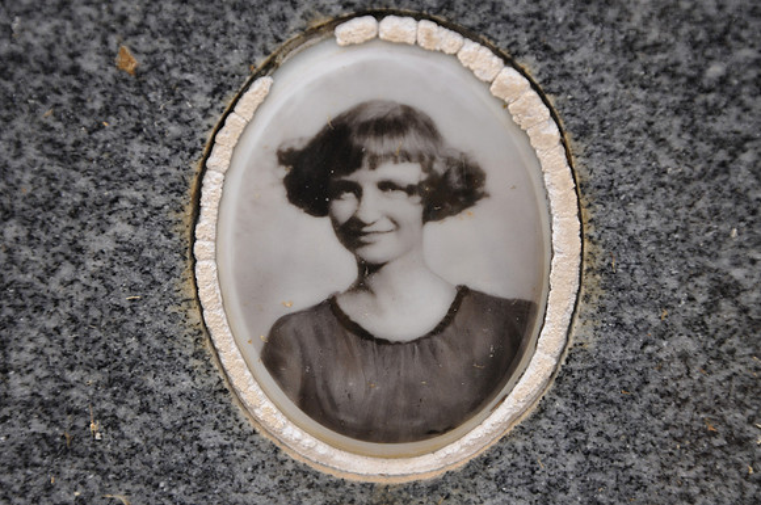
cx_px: 380
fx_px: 2533
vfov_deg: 11.4
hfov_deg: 17.1
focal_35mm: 120
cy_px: 252
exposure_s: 1/160
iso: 200
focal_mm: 80
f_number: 6.3
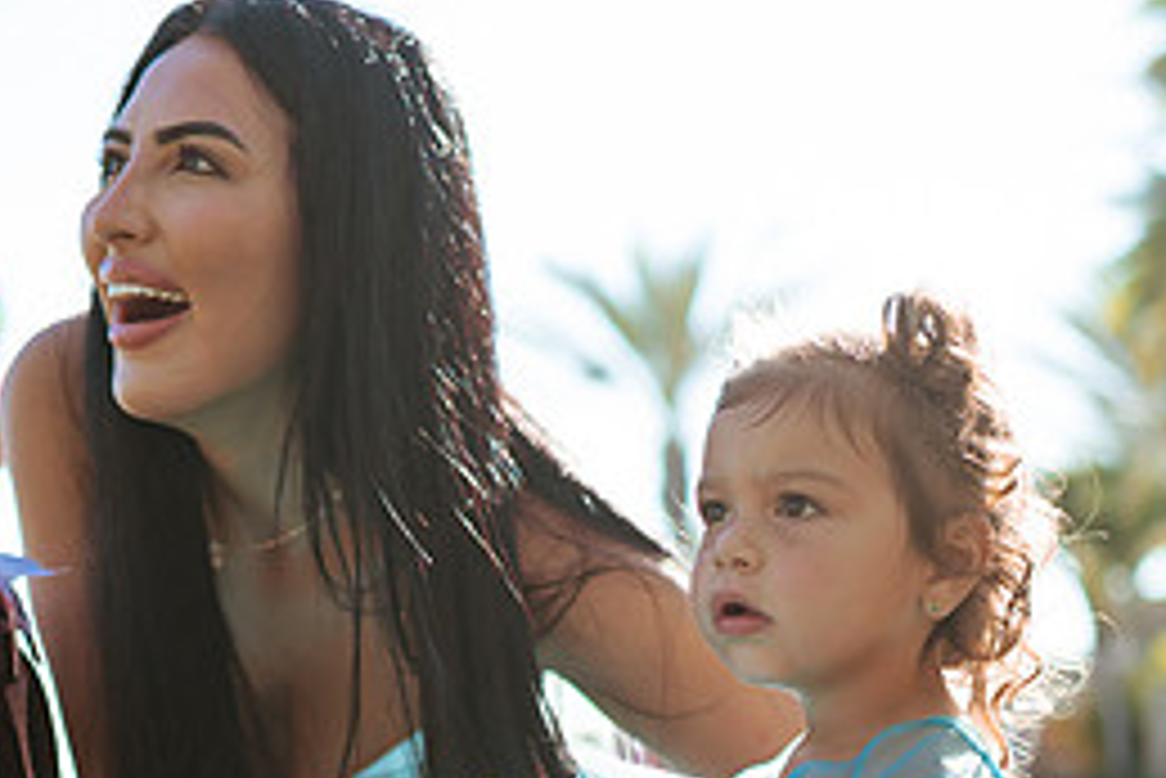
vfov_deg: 15.6
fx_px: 2819
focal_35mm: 87
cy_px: 635
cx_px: 460
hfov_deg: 23.3
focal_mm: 35
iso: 100
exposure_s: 1/1600
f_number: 1.8
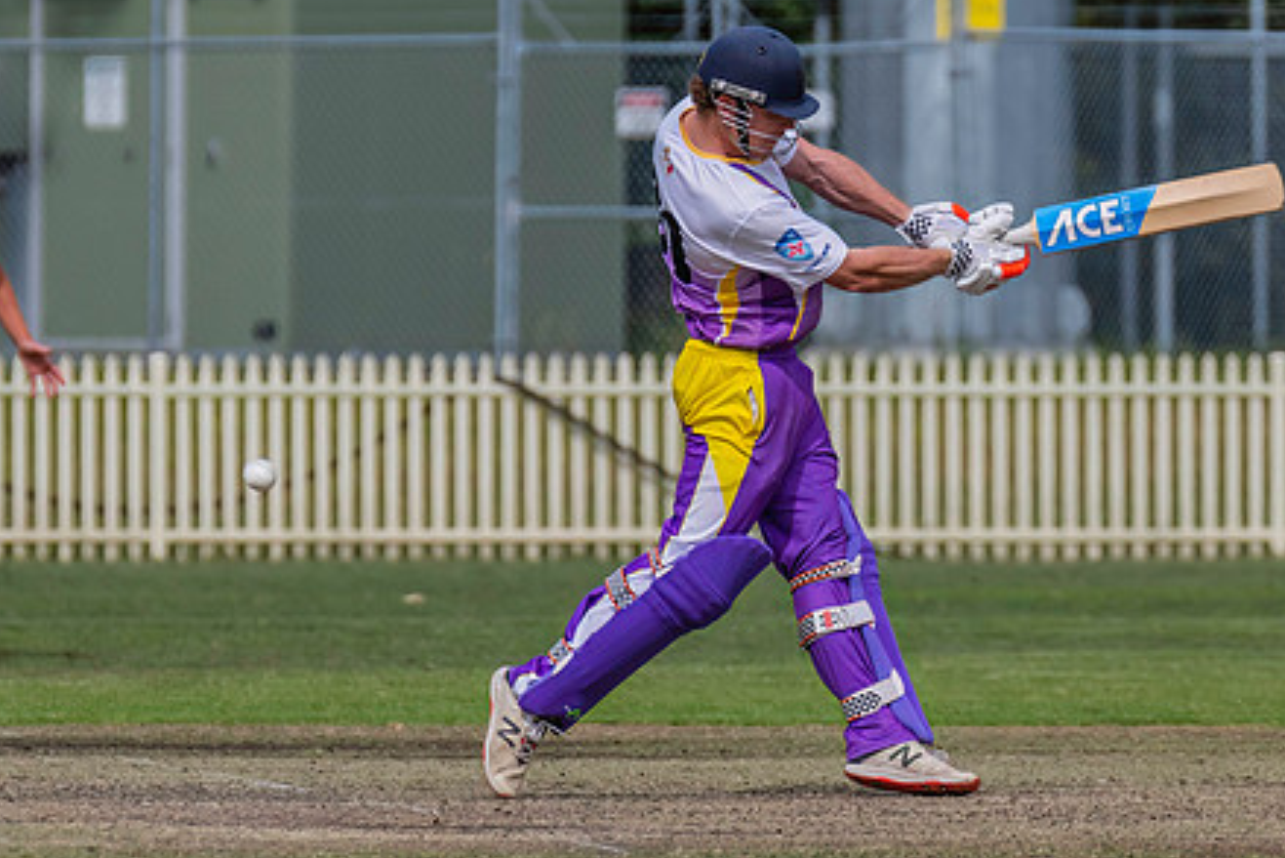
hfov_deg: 2.8
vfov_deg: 1.9
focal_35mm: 742
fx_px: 26492
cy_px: 439
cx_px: 847
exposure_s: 1/2500
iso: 800
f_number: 8
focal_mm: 440
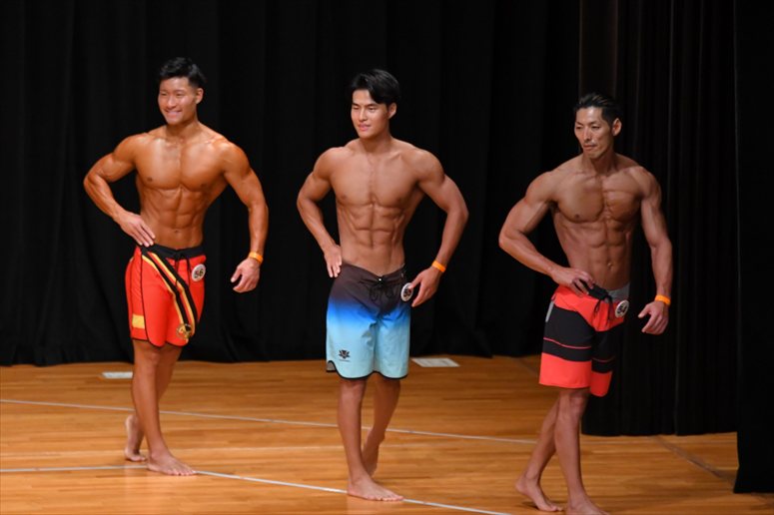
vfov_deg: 5.1
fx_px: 5802
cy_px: 258
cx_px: 387
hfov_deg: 7.6
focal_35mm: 270
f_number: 5.6
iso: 4000
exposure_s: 1/400
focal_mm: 180
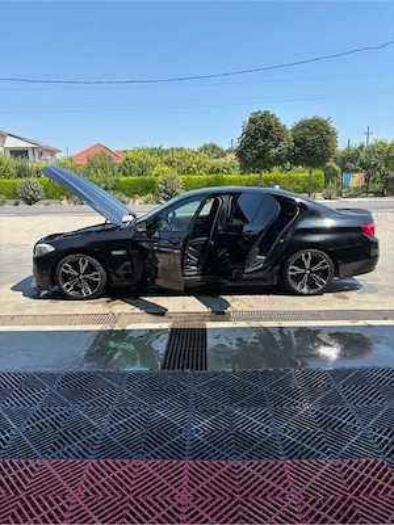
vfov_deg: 67.3
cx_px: 197
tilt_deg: -10.1
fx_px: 395
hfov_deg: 53.1
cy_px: 262
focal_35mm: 26
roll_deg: +0.8
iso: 50
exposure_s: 1/1642
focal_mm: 5.96
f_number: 1.6
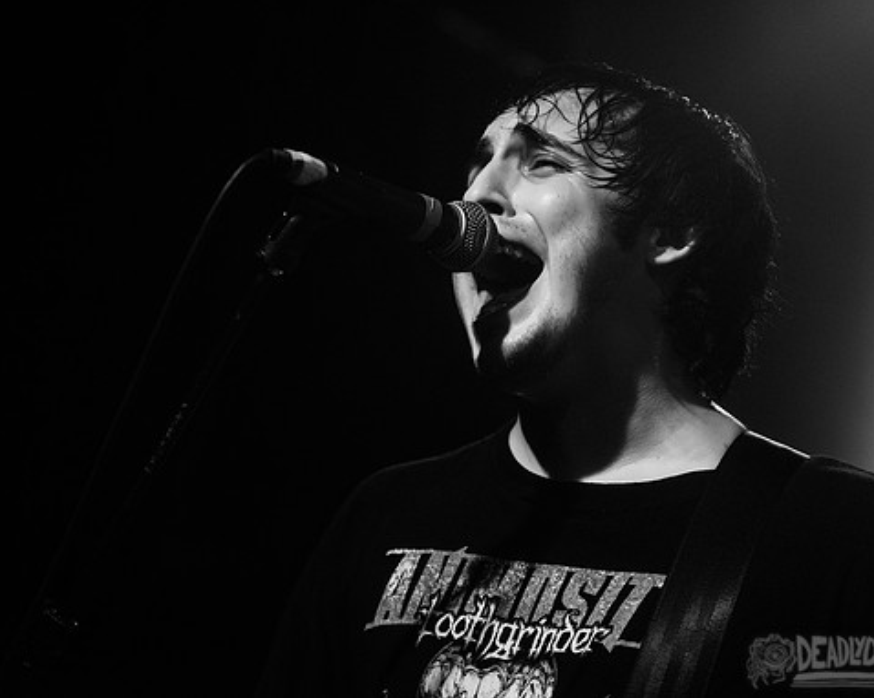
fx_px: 2948
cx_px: 433
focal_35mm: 114
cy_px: 346
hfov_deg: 16.9
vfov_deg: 13.5
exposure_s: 1/320
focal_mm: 100
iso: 3200
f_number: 3.2
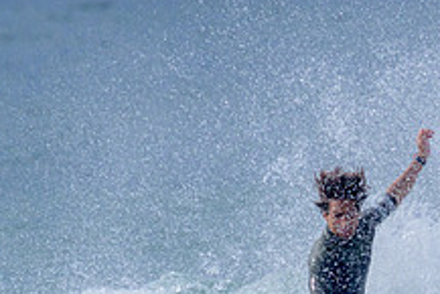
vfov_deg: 0.5
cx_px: 346
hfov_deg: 0.7
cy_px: 324
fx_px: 35846
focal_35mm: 2931
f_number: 11
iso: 800
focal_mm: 800
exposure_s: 1/2000
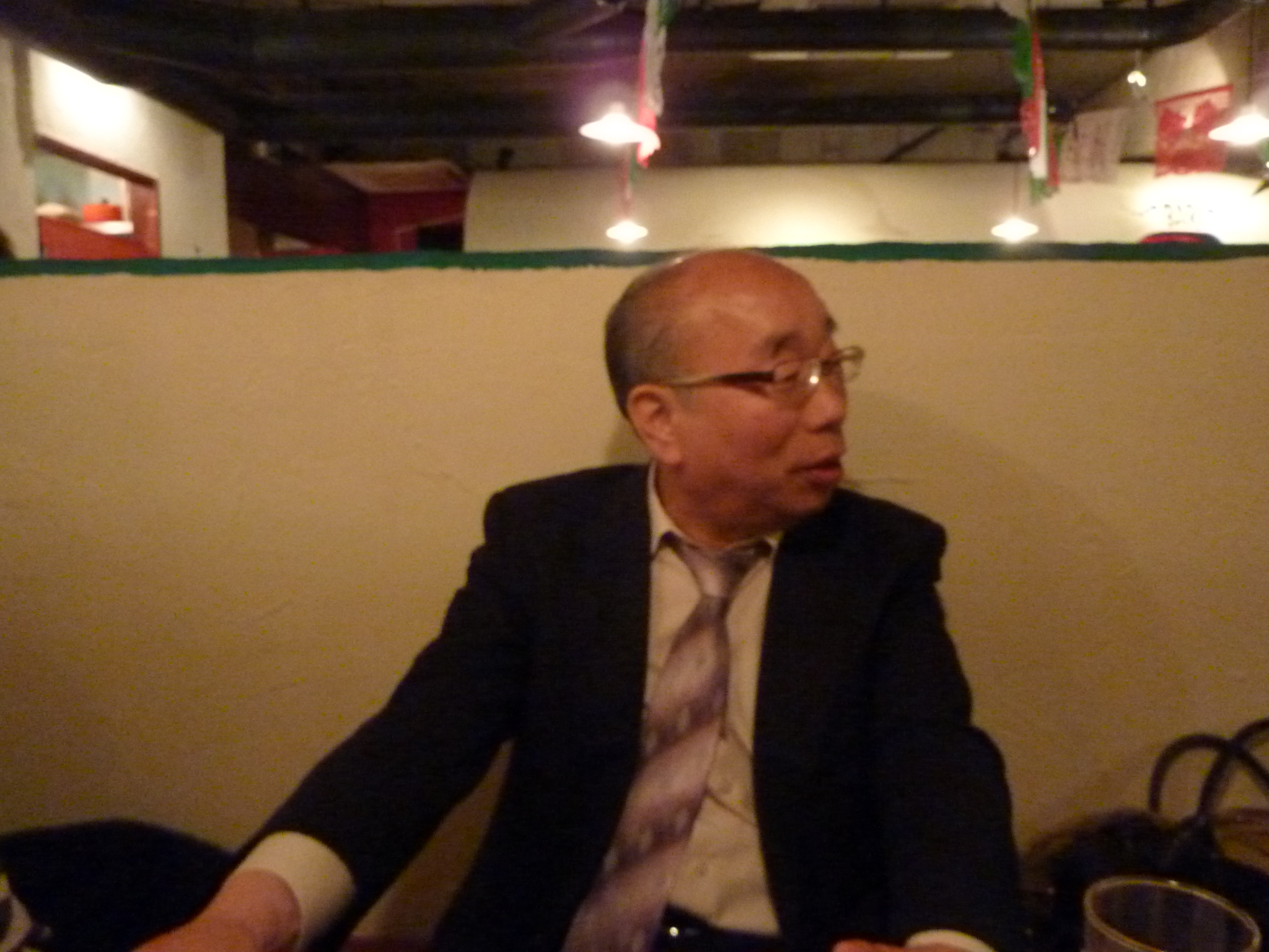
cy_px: 476
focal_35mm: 25
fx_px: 916
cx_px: 634
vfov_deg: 54.9
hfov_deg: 69.4
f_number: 3.3
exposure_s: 1/8
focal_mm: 4.1
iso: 800
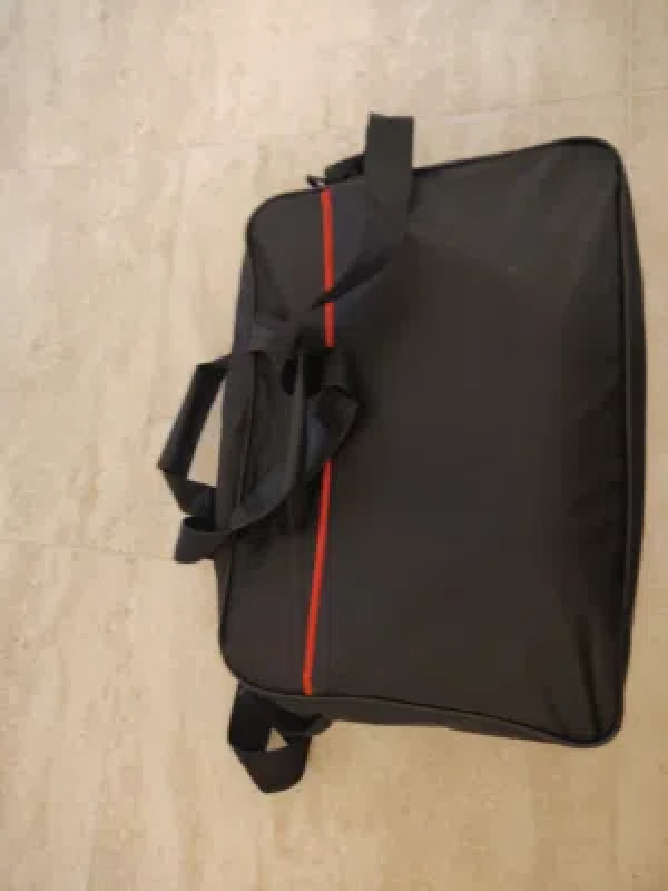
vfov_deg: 71.6
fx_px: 618
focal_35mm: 24
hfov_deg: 56.8
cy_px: 446
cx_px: 334
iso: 940
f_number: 1.75
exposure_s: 1/25
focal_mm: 5.25
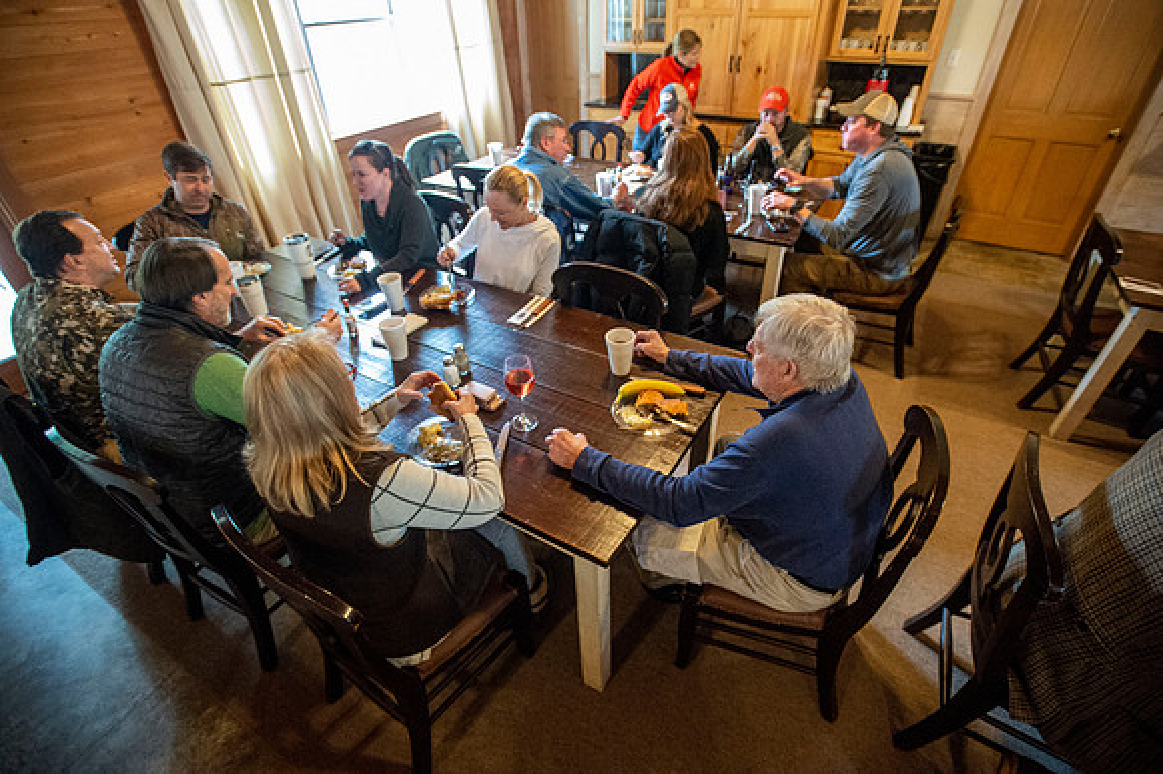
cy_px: 387
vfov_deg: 70.4
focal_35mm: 17
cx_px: 582
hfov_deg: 93.3
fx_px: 549
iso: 12800
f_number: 2.8
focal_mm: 17
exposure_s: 1/200
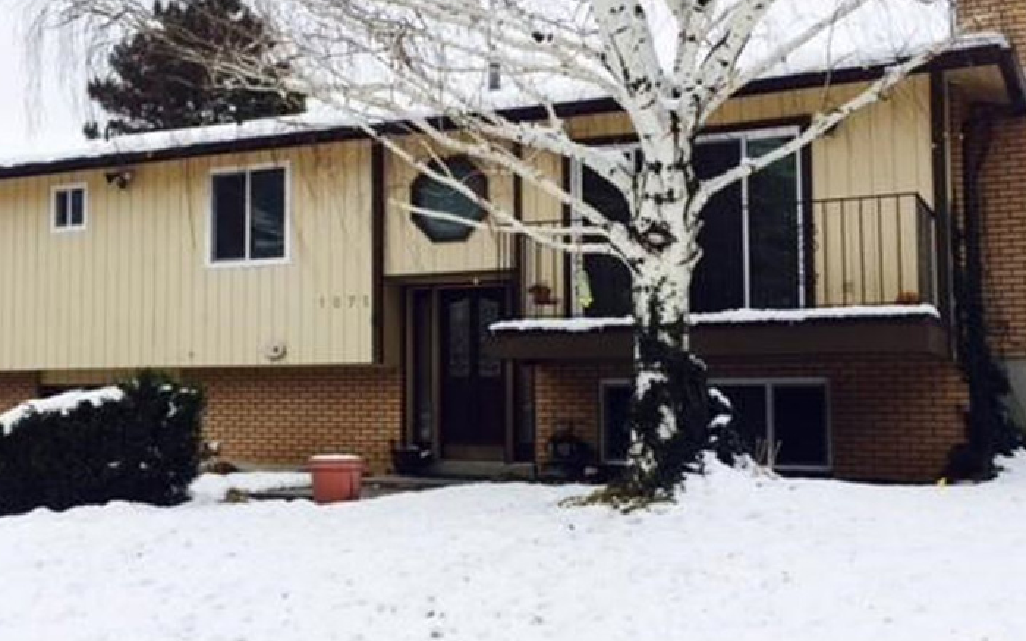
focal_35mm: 45
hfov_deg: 44.3
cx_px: 444
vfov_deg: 28.6
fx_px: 1258
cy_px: 327
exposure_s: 1/807
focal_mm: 4.15
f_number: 2.2
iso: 32
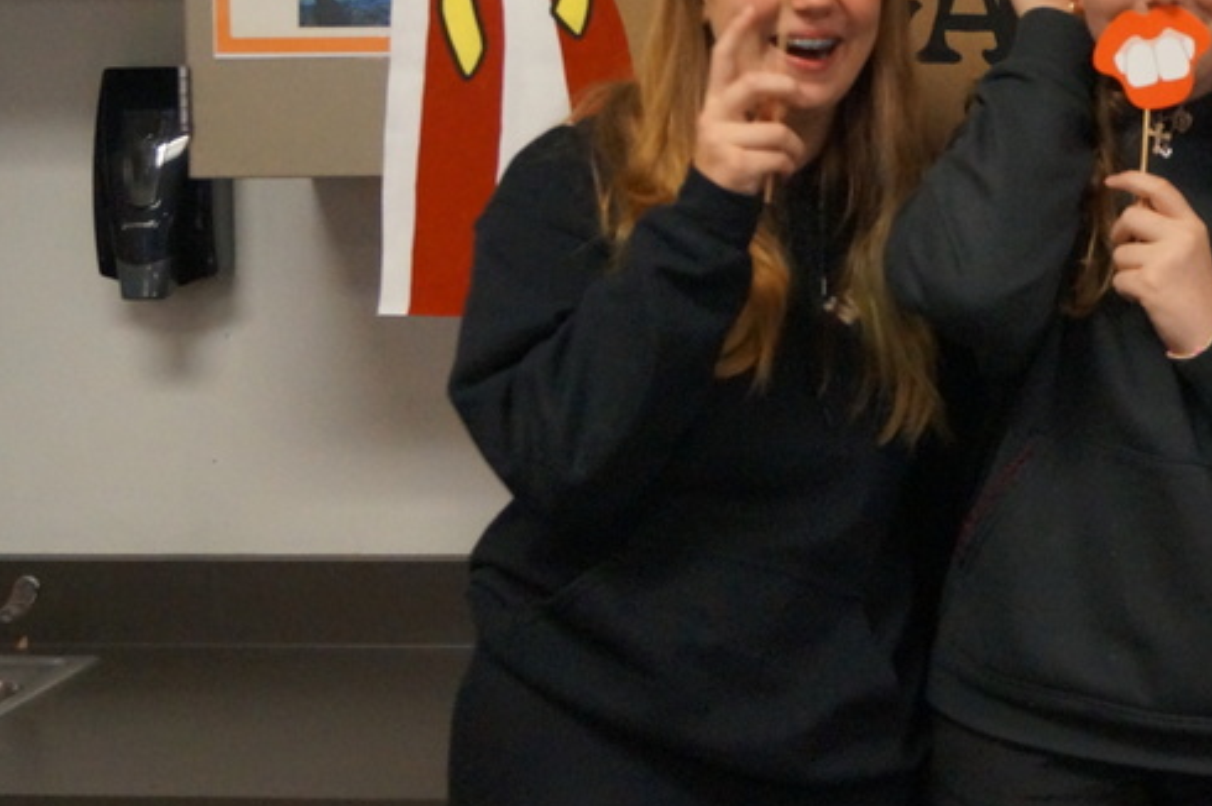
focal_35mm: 69
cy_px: 299
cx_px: 1064
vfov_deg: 19.7
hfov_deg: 28.3
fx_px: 2321
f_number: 4
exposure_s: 1/160
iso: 3200
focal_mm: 22
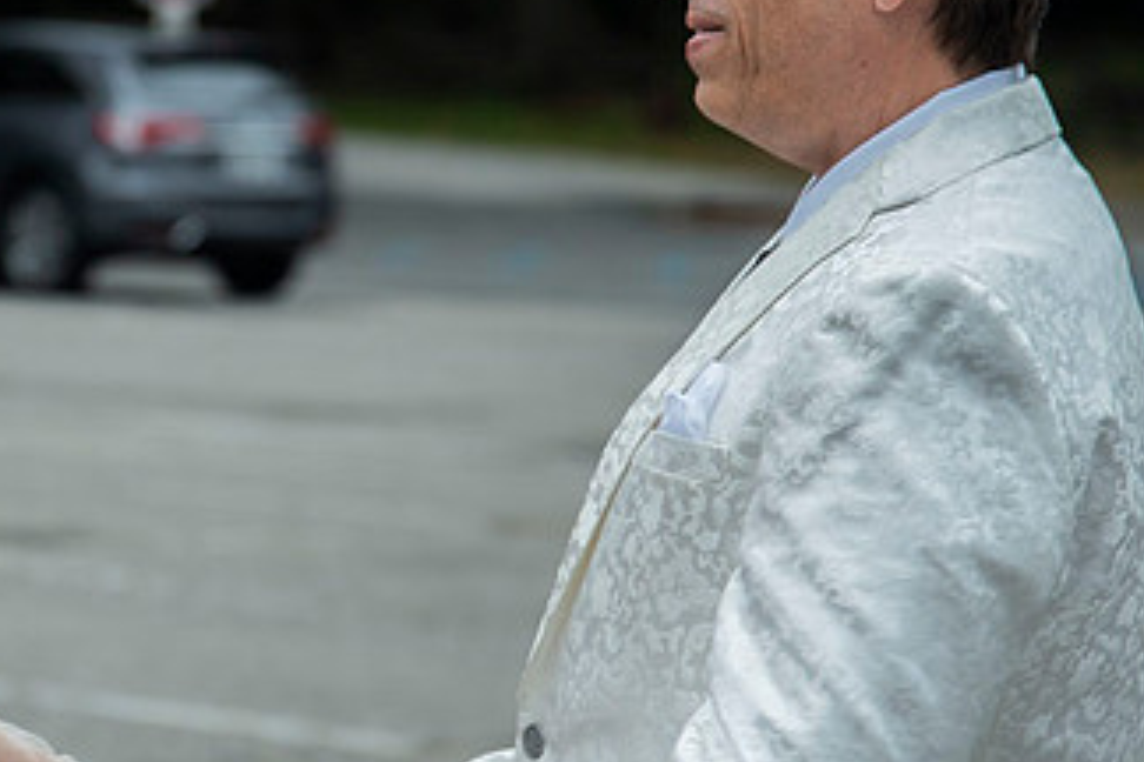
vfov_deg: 6.4
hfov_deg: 9.6
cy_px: 319
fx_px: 6832
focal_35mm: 215
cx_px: 297
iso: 160
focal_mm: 120
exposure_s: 1/200
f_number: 5
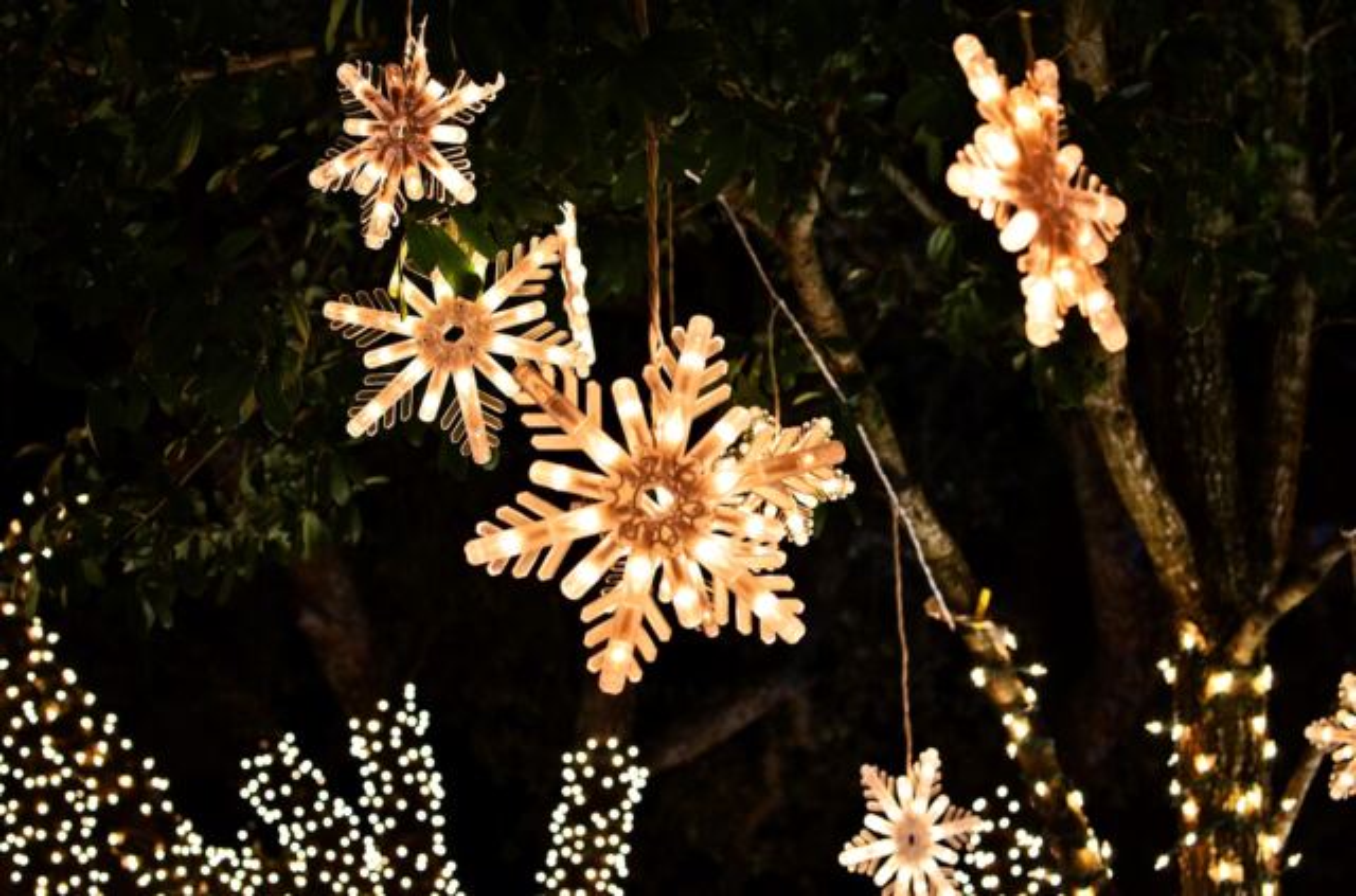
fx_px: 1972
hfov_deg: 37.9
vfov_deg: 25.6
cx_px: 678
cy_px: 448
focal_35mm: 52
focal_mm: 35
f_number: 4
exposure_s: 1/25
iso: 1600
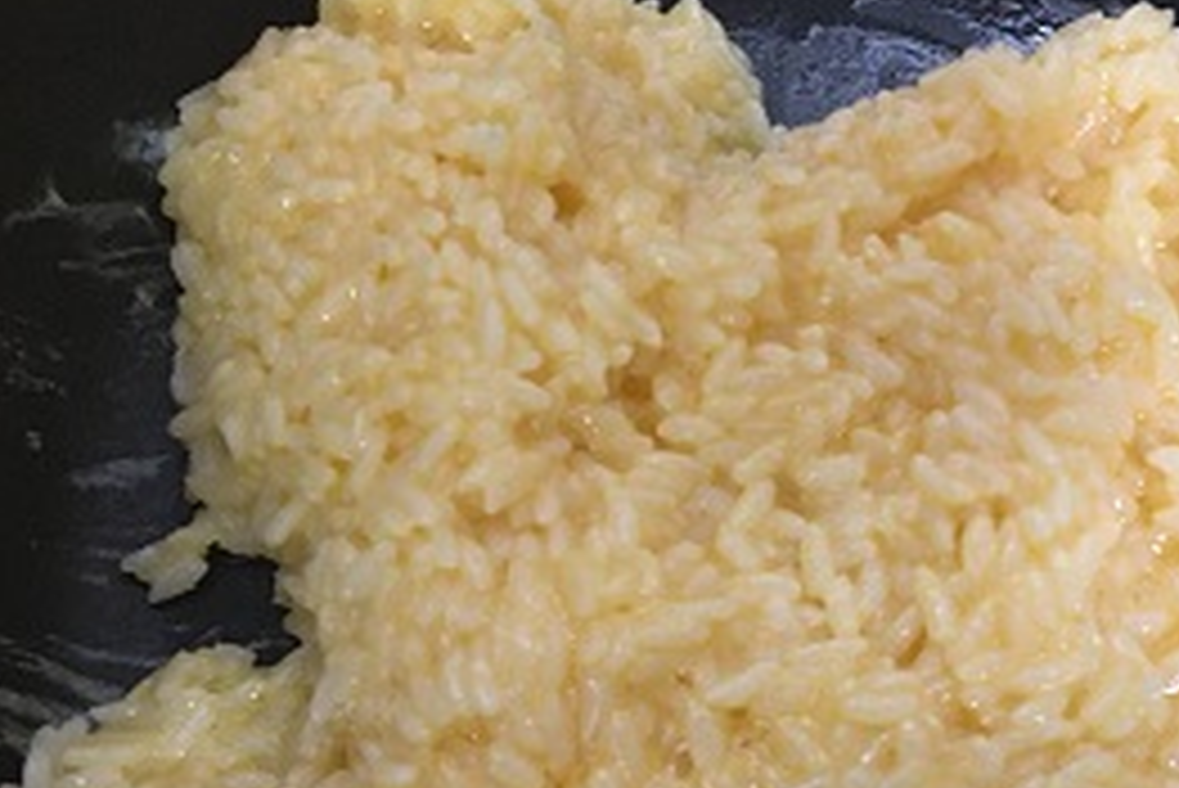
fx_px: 1507
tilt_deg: -67.2
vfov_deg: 28.7
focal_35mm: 46
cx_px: 819
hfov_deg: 42.0
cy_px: 612
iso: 200
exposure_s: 1/15
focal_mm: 4.15
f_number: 2.2
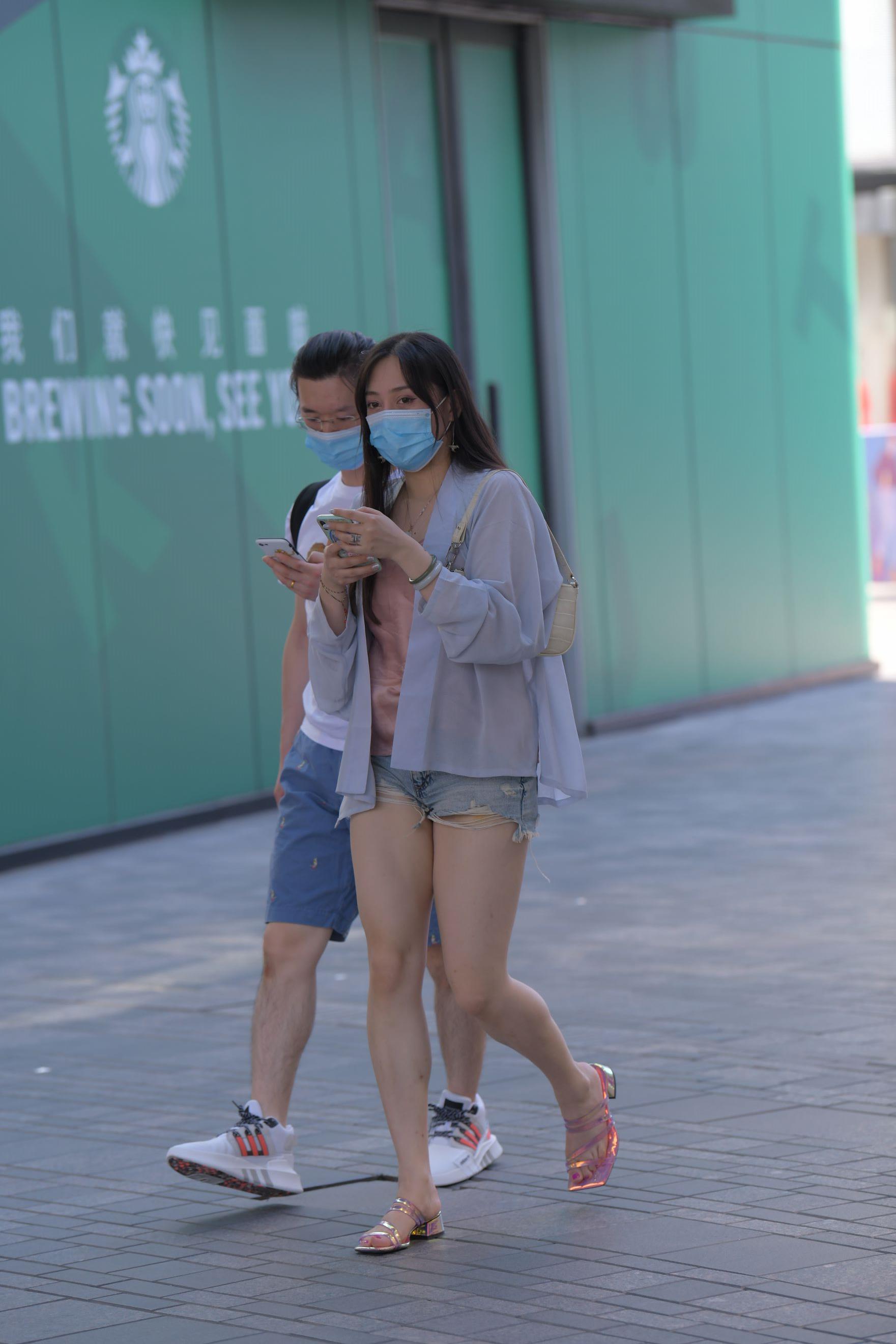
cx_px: 448
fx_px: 5039
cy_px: 672
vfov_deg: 15.2
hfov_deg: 10.2
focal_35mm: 135
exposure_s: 1/800
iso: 400
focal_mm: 135
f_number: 4
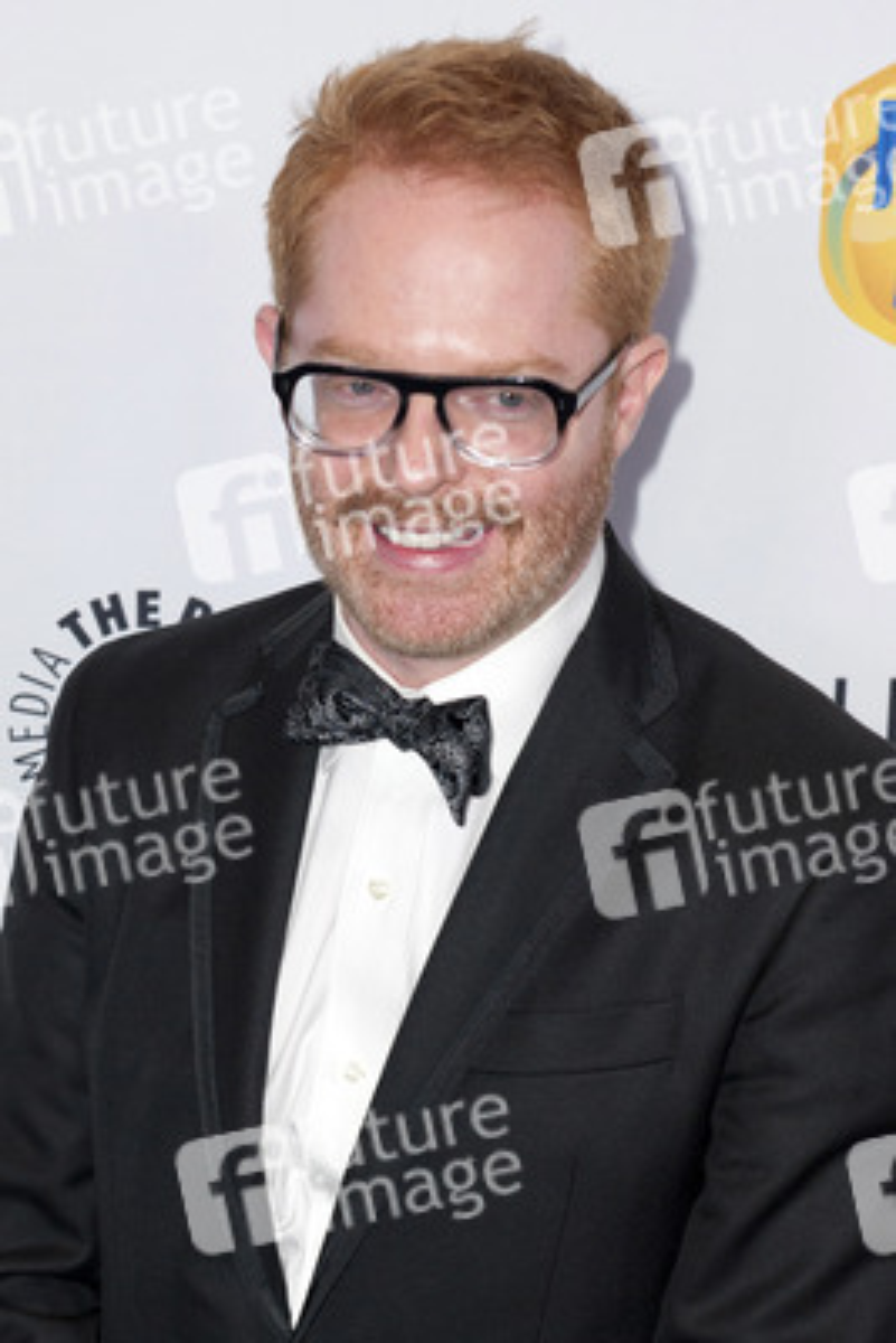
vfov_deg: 34.5
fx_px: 2163
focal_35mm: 58
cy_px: 672
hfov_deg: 23.4
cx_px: 448
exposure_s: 1/400
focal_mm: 58
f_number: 4.5
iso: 500
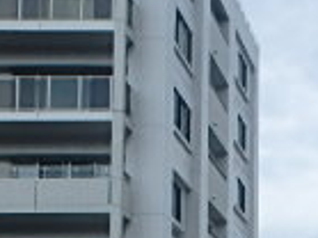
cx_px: 492
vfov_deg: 13.6
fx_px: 890
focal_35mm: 97
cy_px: 433
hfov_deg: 17.9
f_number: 3.5
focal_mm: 3.7
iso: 125
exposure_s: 1/1250
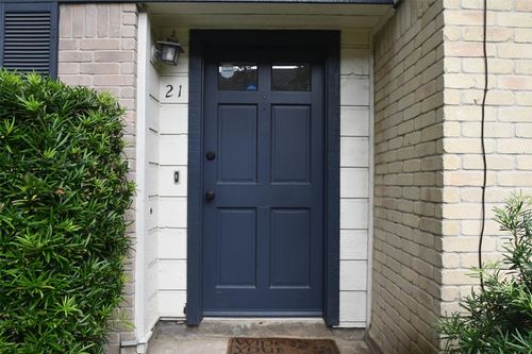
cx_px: 266
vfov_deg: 51.3
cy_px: 177
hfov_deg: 71.5
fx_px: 369
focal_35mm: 25
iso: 640
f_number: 10
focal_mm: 17
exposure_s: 1/400
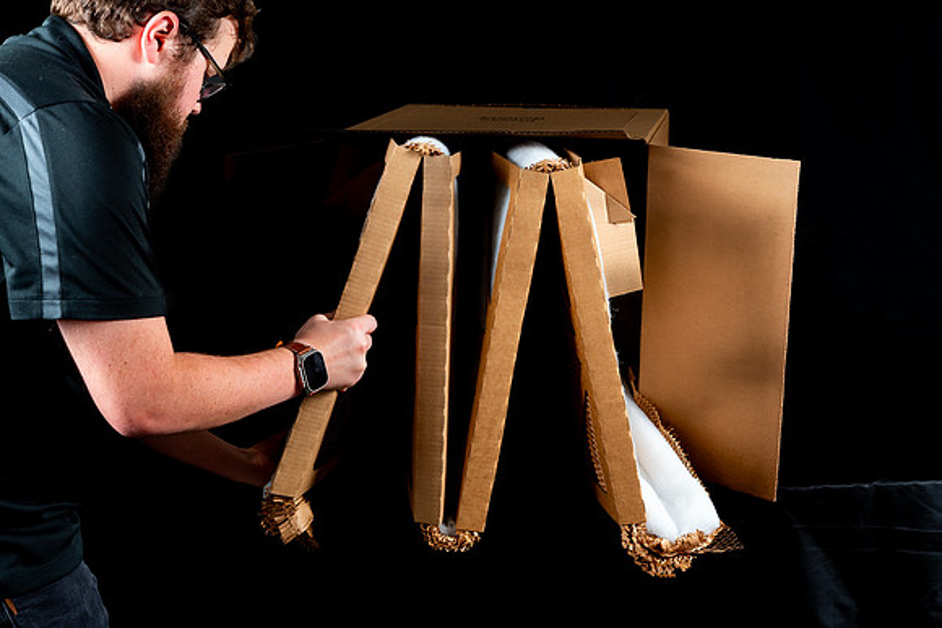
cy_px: 314
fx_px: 1361
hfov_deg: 38.2
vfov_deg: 26.0
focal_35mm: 52
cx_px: 471
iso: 160
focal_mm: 52
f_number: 8
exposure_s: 1/125
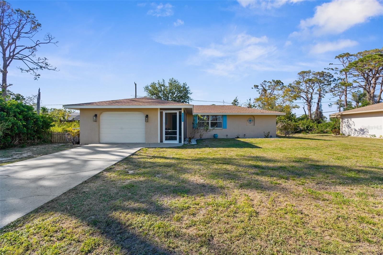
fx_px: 170
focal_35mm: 16
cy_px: 128
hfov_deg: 96.7
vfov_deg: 73.7
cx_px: 192
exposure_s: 1/400
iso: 400
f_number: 10
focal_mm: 16
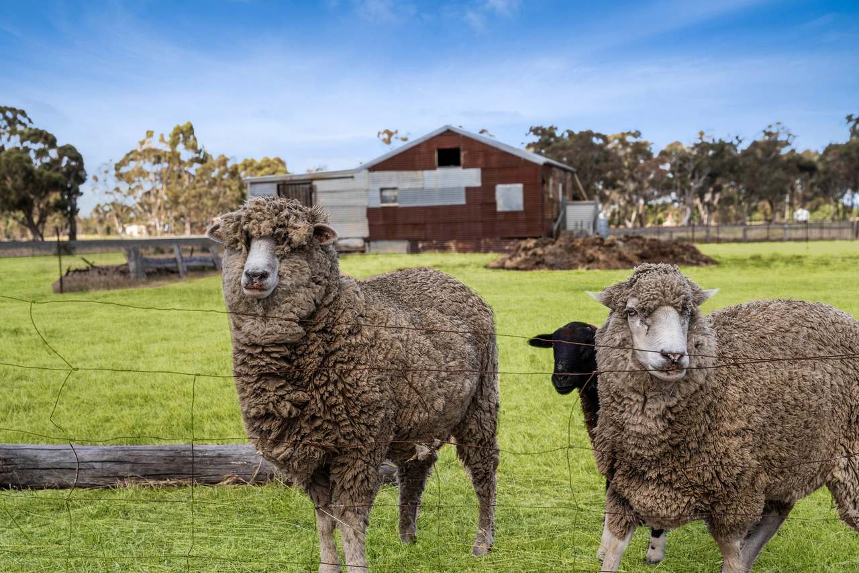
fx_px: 1190
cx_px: 430
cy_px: 286
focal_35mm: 50
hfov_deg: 39.7
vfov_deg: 27.0
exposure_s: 1/640
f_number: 5.6
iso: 200
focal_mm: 49.9
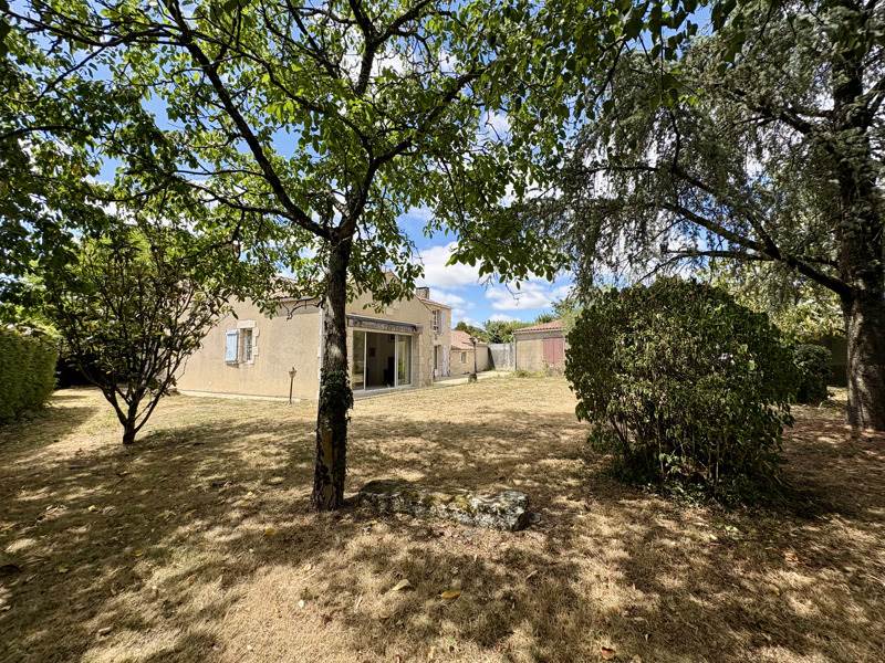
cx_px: 442
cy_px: 332
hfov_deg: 102.1
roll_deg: +0.2
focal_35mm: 14
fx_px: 358
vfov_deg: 85.7
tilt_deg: +5.0
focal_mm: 2.22
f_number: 2.2
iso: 50
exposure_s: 1/1420
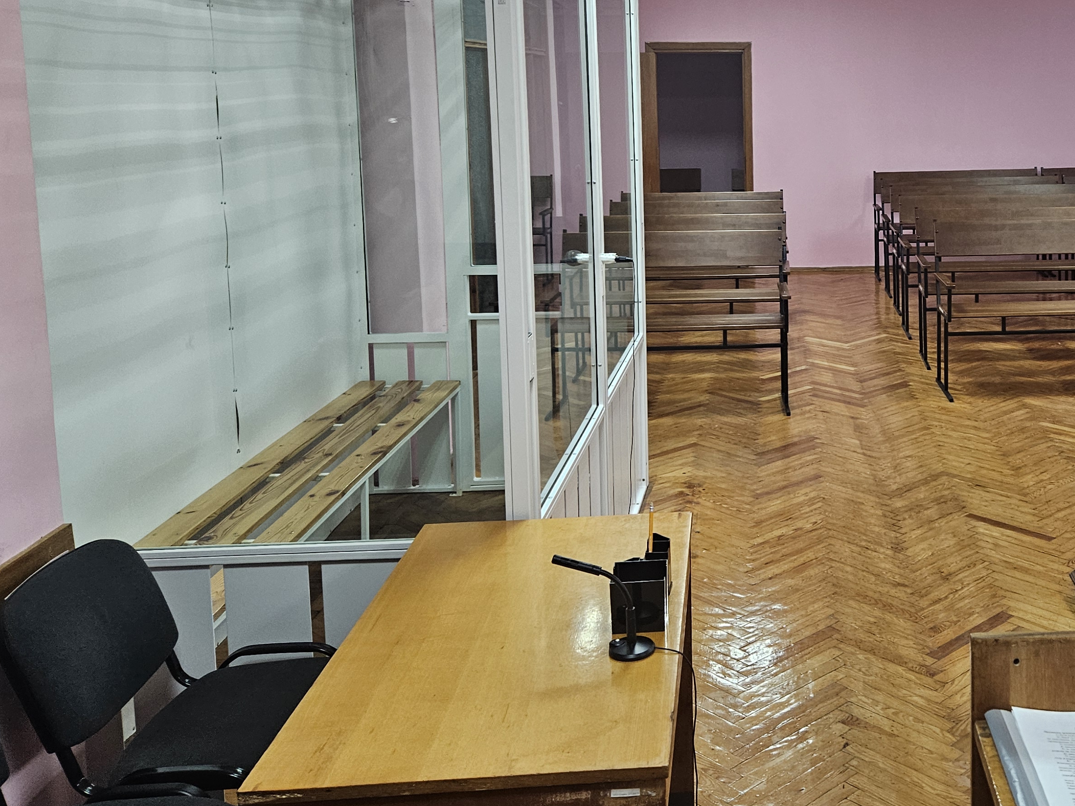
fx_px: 1211
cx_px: 850
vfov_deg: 36.2
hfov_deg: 45.6
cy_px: 231
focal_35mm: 39
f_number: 1.8
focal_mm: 5.4
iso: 200
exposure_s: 1/100
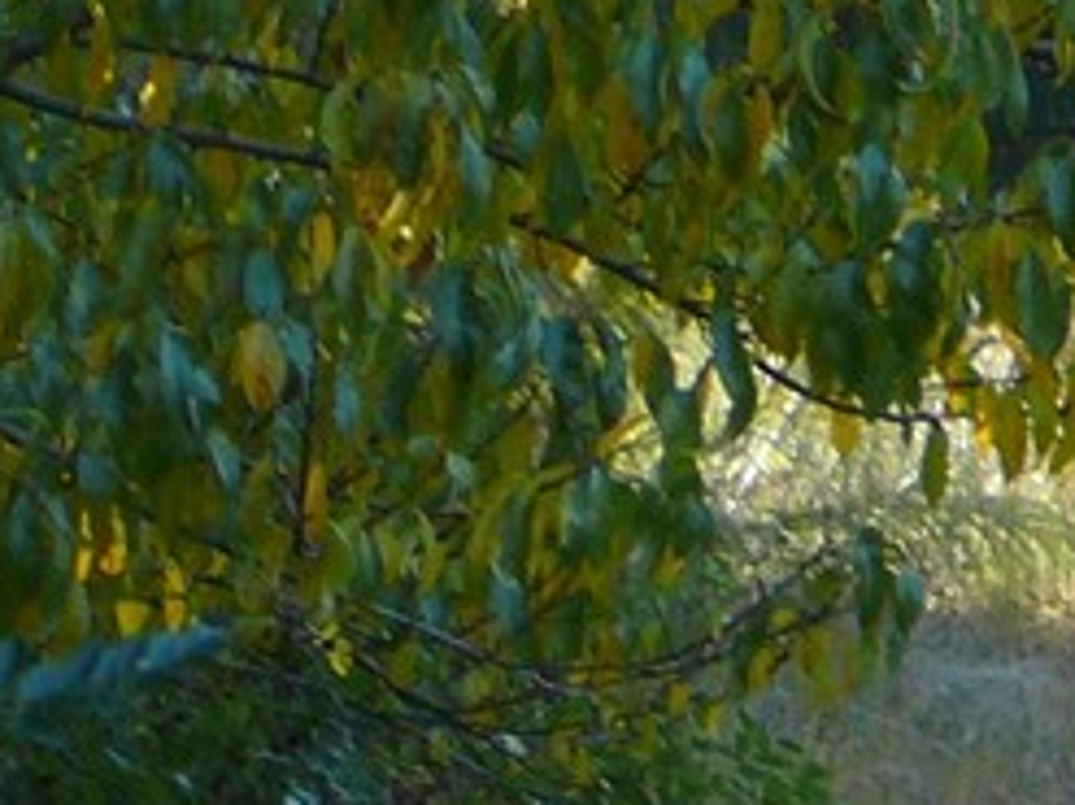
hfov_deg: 6.6
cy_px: 822
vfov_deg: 5.0
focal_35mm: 294
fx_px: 9126
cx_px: 1828
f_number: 3.7
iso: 80
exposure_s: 1/80
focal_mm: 10.5
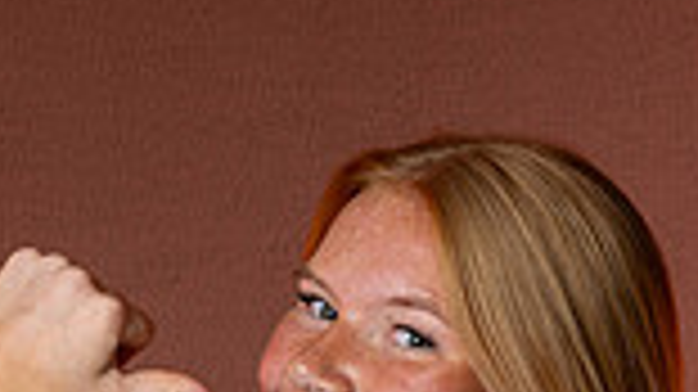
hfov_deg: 6.4
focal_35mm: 340
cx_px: 327
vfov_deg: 3.5
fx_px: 6290
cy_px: 836
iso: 80
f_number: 9
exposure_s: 1/200
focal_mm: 74
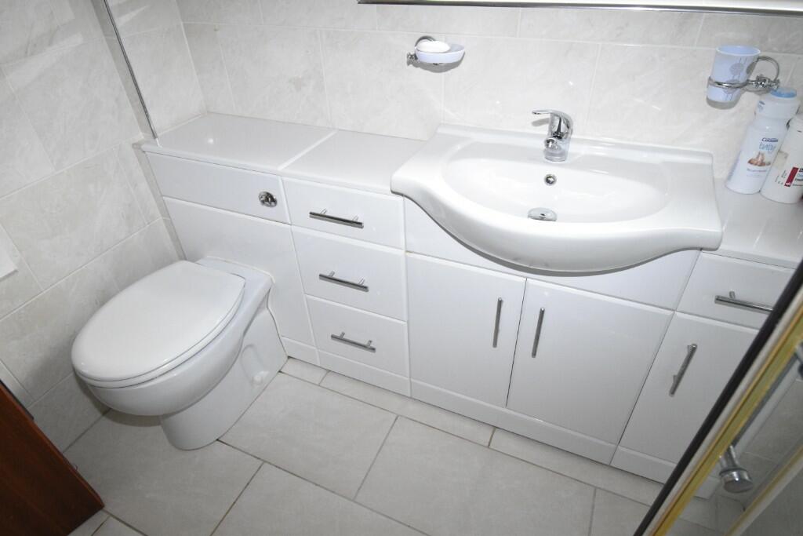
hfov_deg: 85.4
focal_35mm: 20
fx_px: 435
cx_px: 402
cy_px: 268
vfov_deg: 63.2
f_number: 5
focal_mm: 13
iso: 1600
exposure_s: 1/125
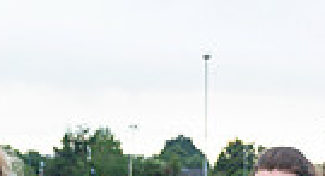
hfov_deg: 15.1
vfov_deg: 8.4
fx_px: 1161
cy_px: 272
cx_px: 436
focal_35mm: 136
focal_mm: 29
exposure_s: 1/250
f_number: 2.8
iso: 640
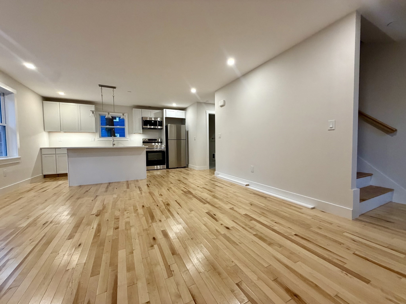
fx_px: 164
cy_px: 152
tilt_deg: -1.6
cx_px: 203
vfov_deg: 85.7
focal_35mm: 14
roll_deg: +0.7
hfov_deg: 102.1
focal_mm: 2.22
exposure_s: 1/120
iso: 320
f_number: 2.2
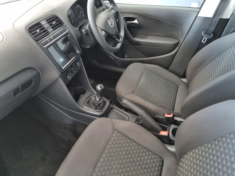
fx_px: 177
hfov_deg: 67.3
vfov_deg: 53.1
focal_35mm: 26
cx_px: 118
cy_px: 88
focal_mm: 5.4
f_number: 1.8
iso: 500
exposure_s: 1/25
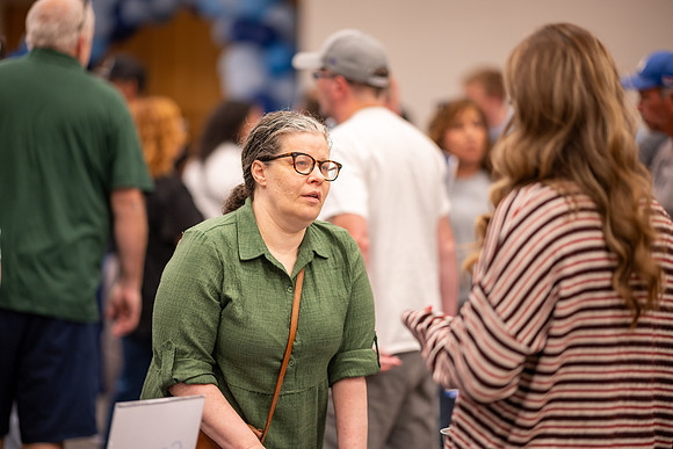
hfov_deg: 19.5
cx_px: 336
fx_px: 1963
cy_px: 224
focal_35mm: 105
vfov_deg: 13.0
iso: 320
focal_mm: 105
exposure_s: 1/125
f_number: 1.4
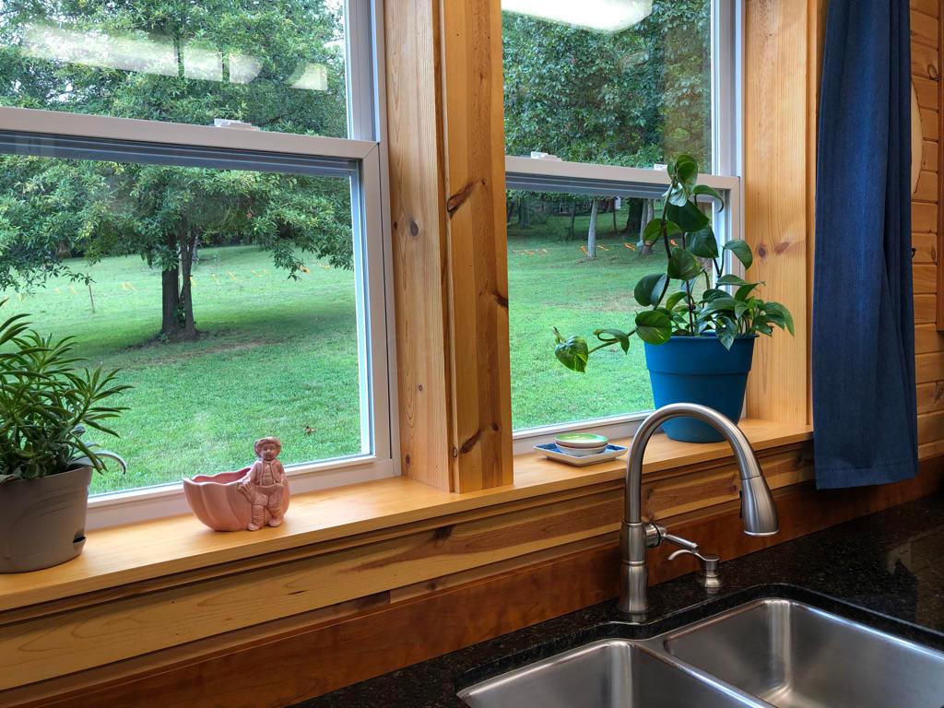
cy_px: 354
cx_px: 472
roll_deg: +1.7
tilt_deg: -4.2
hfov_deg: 63.4
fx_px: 764
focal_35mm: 28
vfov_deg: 49.7
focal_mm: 3.99
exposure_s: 1/120
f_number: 1.8
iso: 32
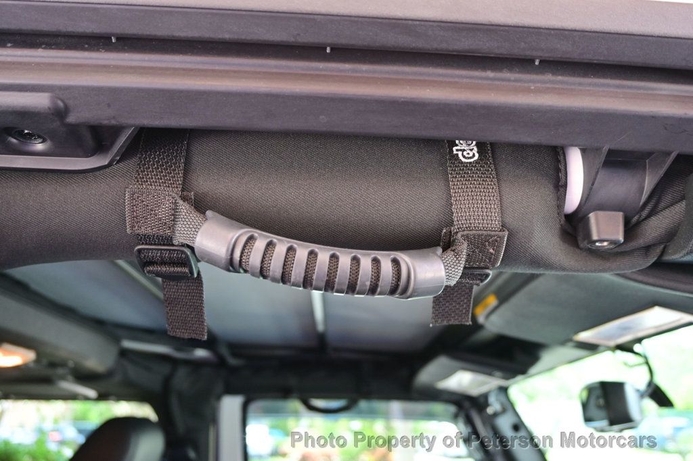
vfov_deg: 41.7
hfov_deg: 59.5
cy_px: 230
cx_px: 346
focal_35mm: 32
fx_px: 606
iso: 320
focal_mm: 21
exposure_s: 1/30
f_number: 4
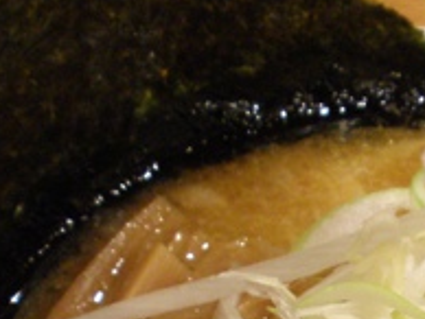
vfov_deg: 11.6
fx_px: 1500
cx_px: 410
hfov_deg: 15.9
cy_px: 487
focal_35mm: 122
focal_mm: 6.6
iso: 100
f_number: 3.5
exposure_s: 1/13
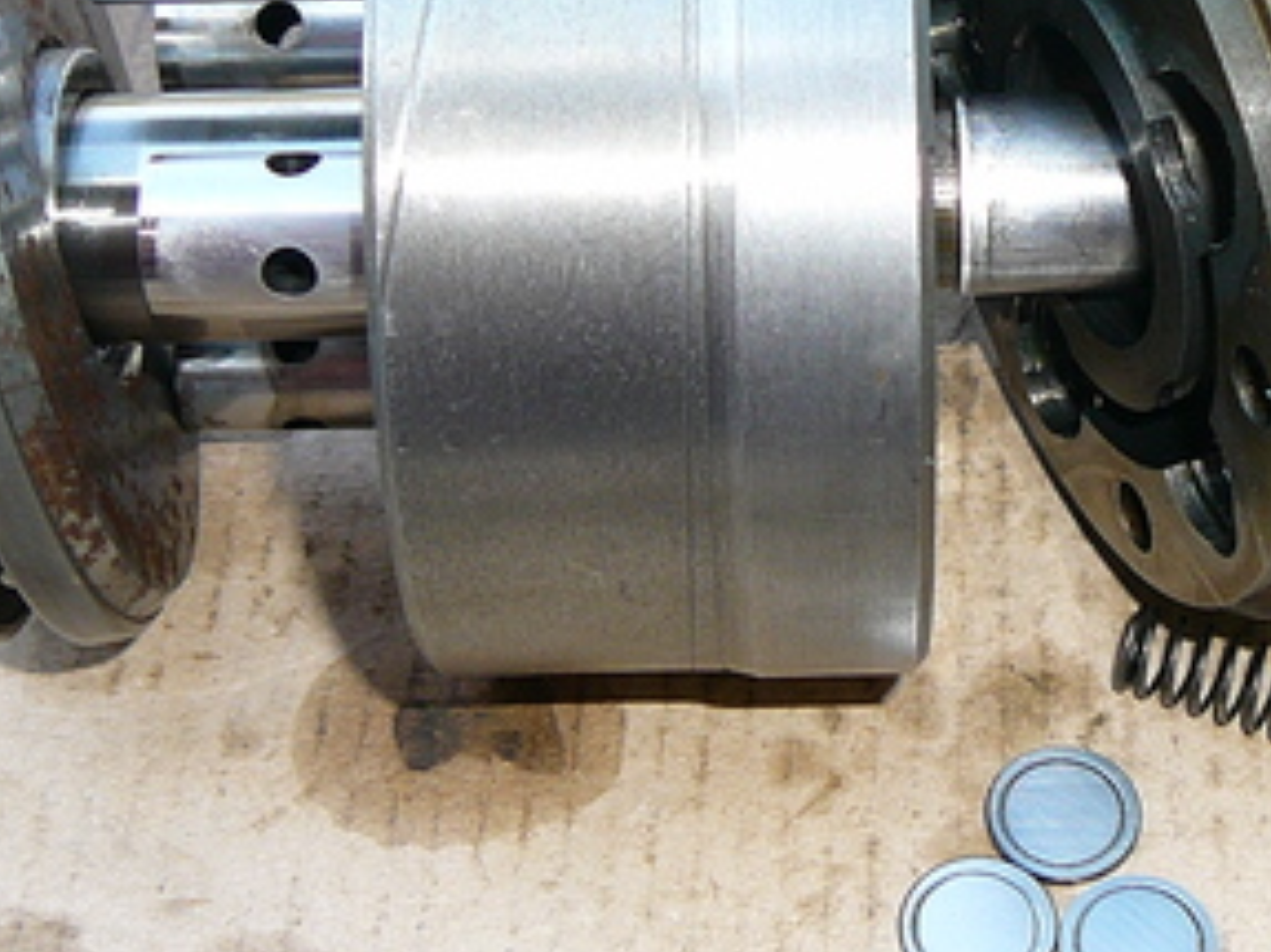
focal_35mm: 78
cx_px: 930
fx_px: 2863
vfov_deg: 18.8
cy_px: 323
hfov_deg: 24.8
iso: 80
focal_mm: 5.2
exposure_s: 1/125
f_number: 2.8
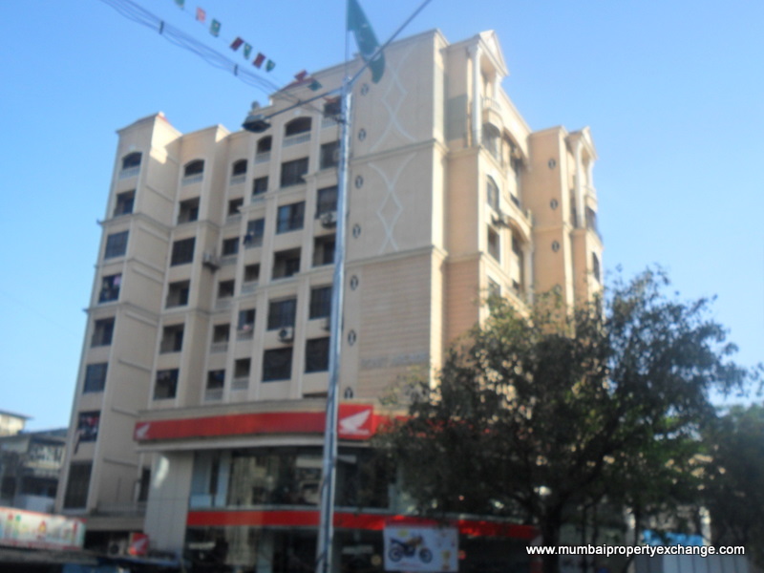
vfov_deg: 38.7
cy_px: 286
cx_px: 382
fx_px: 817
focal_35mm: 37
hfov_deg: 50.1
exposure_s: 1/350
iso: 100
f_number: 4
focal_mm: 6.6
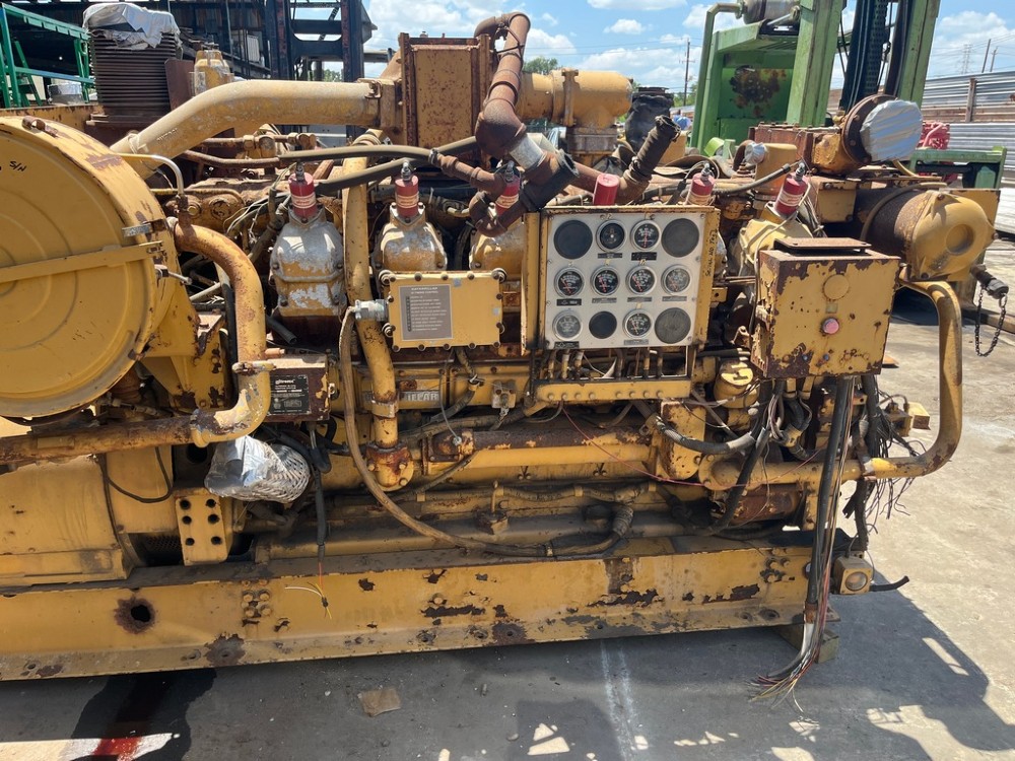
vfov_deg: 53.1
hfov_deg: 67.3
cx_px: 508
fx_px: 762
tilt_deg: -16.7
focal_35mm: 26
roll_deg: +0.6
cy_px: 380
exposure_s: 1/787
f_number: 1.6
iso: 50
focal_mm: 5.1
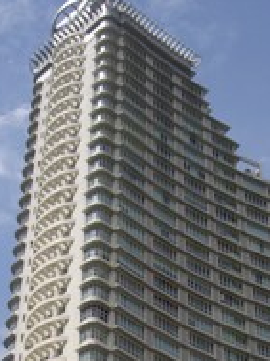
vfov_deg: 20.0
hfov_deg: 15.8
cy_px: 417
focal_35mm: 93
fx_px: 967
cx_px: 186
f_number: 4.7
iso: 50
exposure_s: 1/640
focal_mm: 8
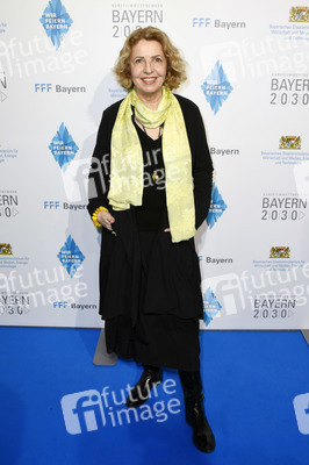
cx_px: 154
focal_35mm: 30
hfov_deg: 43.5
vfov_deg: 62.0
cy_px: 232
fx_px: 387
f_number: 6.3
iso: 640
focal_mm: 20
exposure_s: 1/80
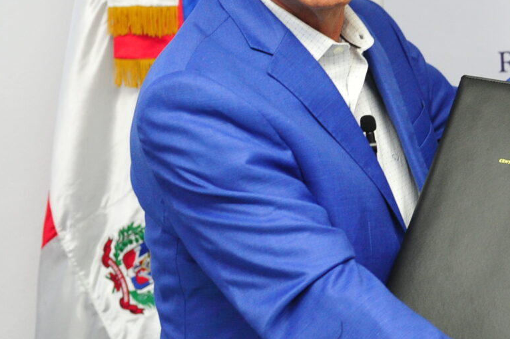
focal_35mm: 117
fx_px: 1656
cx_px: 711
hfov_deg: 16.3
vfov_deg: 11.7
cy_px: 124
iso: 1600
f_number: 2.8
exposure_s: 1/60
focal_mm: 35
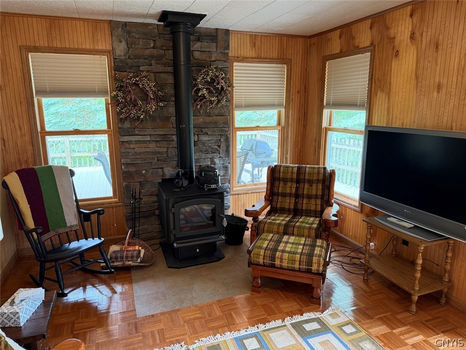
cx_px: 233
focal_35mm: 24
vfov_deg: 56.8
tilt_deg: -11.1
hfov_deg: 71.6
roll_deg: +0.2
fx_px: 323
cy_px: 175
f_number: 1.78
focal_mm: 6.76
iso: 320
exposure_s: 1/60
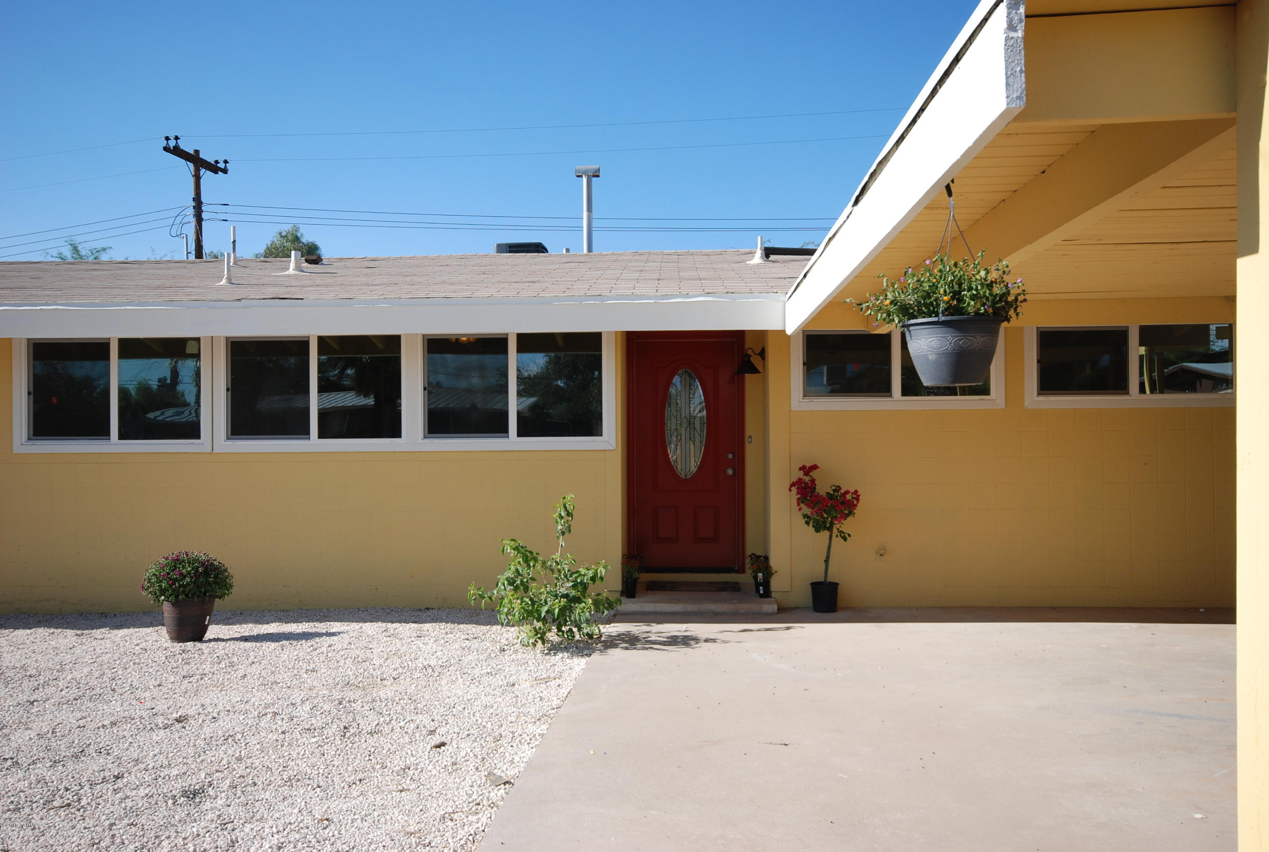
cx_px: 634
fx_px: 1060
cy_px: 426
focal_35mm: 30
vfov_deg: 43.8
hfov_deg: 61.8
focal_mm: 20
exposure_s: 1/250
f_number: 8
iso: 200
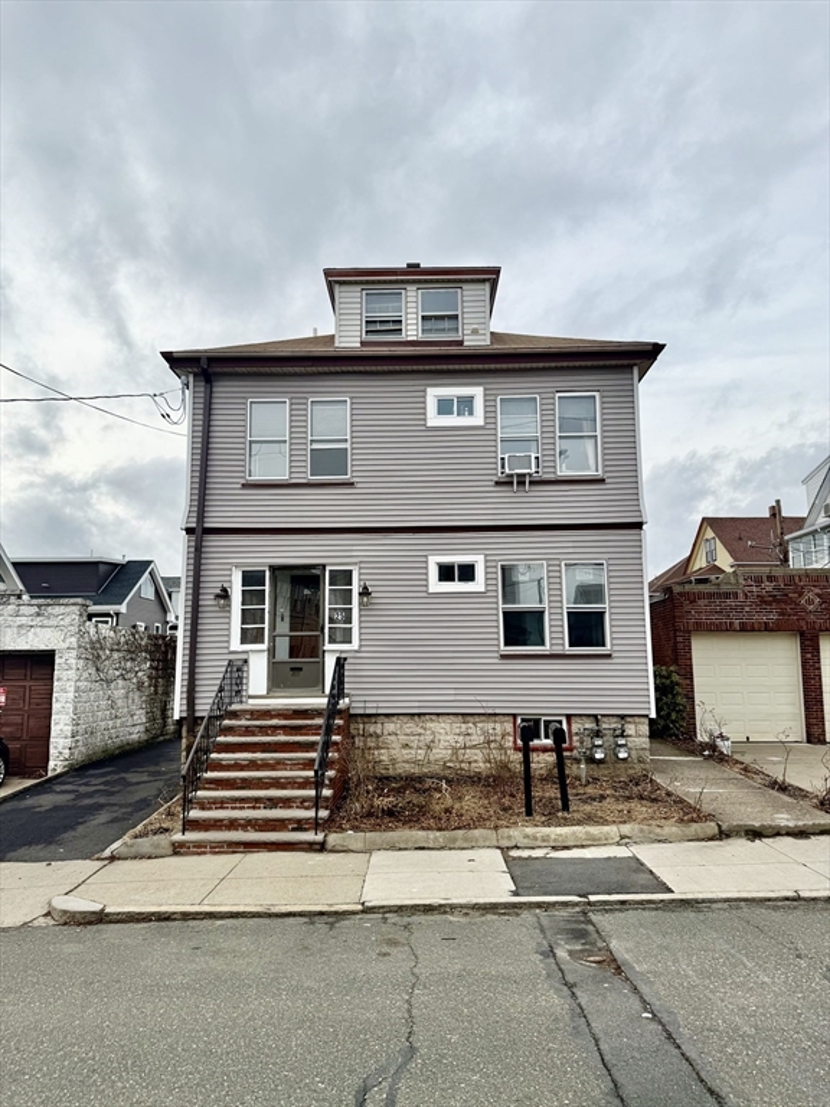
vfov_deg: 71.6
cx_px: 415
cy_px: 554
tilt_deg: +8.8
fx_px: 767
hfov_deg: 56.8
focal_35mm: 24
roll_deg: +0.0
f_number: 1.78
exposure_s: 1/4167
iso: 80
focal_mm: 6.76
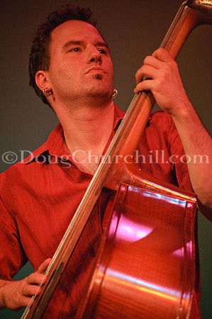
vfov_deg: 10.3
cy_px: 160
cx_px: 106
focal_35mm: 200
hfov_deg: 6.9
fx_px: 1771
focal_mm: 200
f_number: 4
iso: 2500
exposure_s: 1/200
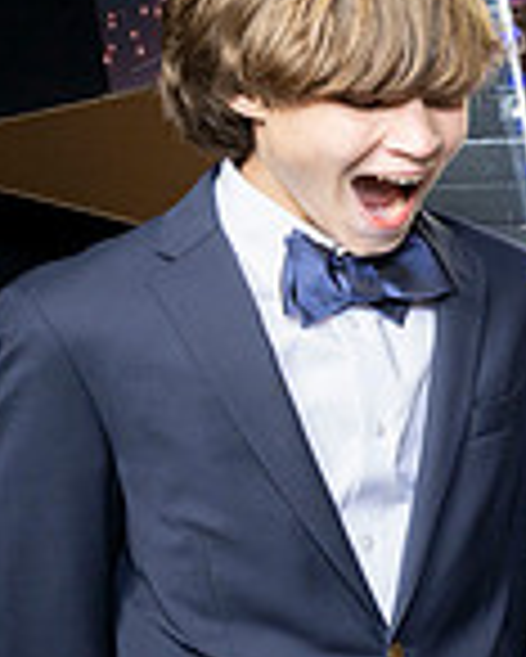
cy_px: 423
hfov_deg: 11.8
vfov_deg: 17.9
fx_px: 2080
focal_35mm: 107
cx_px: 1258
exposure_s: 1/160
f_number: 9
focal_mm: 27
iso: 320
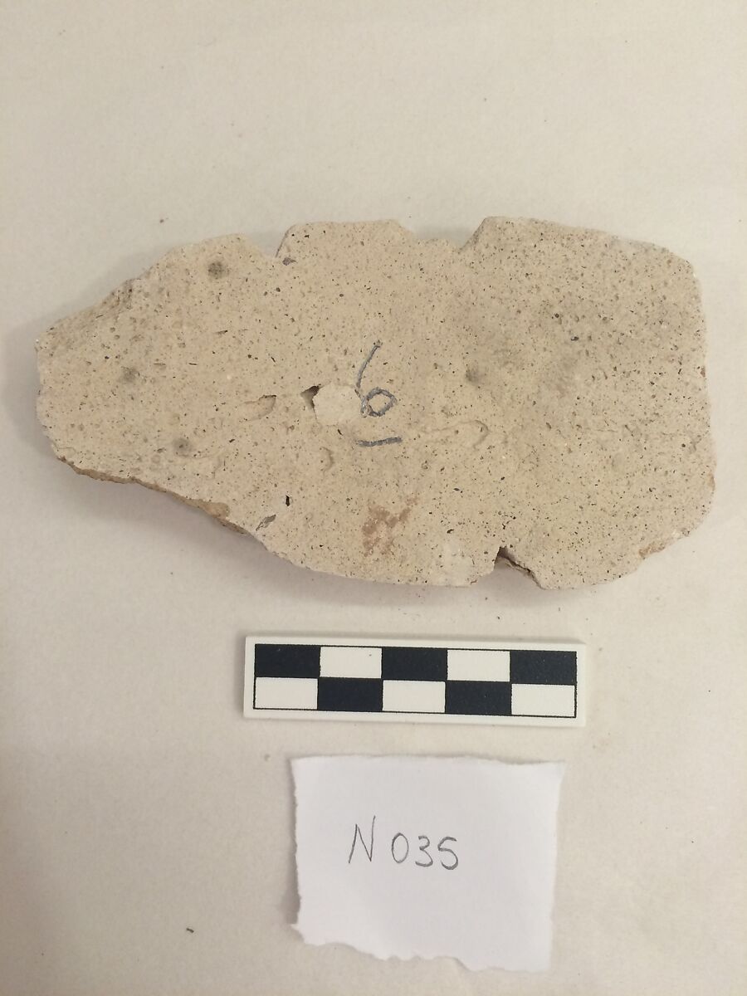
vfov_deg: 61.7
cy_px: 498
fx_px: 834
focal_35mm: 29
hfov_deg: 48.2
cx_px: 374
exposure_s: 1/30
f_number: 2.2
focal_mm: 4.15
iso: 80
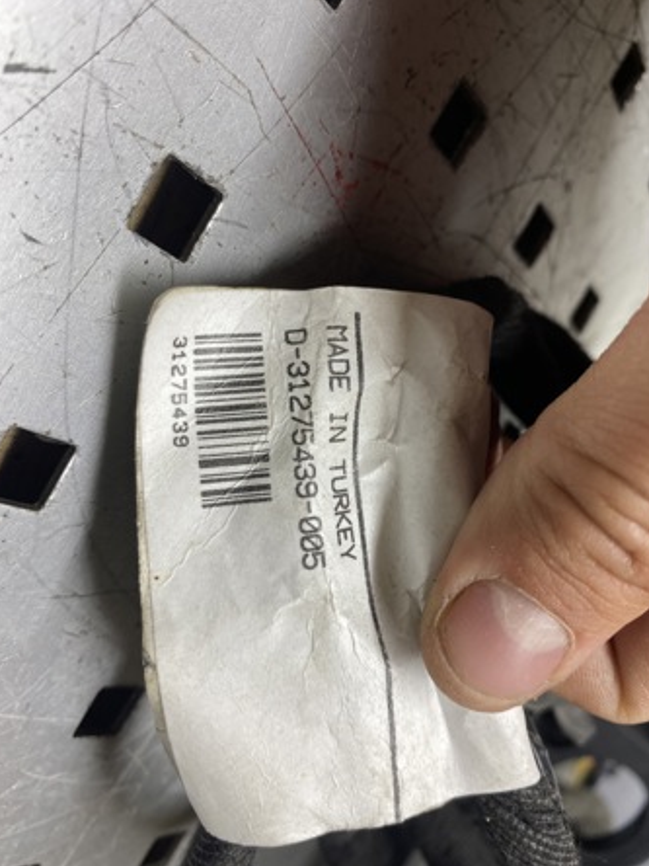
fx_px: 675
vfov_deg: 65.3
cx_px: 337
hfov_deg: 51.3
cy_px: 431
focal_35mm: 27
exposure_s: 1/111
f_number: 1.8
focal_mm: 4.25
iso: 32
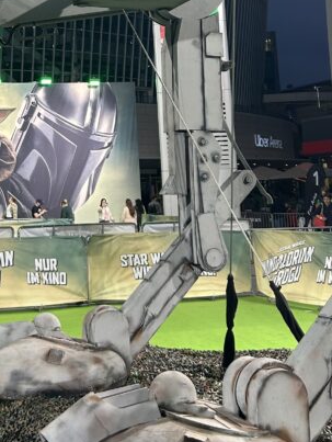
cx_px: 87
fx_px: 843
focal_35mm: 66
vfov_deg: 28.0
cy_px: 25
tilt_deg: +11.5
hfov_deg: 22.1
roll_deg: +2.1
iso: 50
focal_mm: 5.7
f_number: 1.5
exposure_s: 1/120
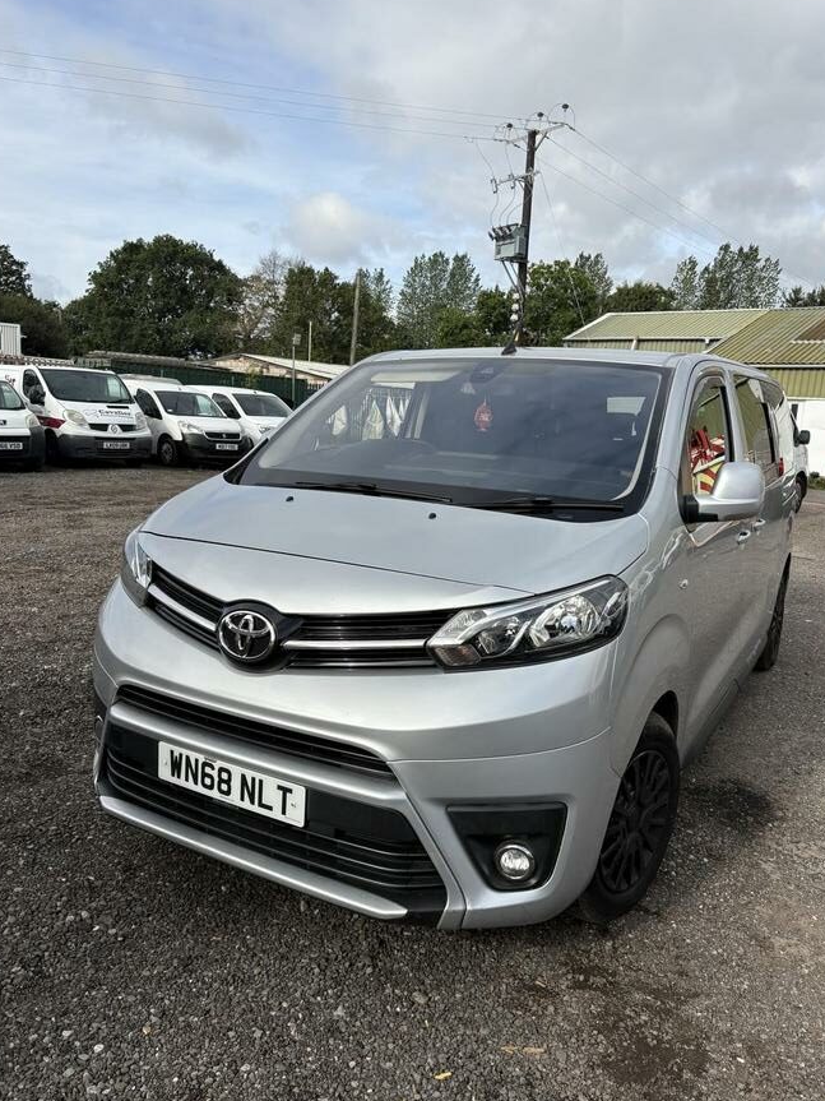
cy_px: 552
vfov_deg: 65.3
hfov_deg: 51.3
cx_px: 412
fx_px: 858
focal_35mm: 27
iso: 50
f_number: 1.6
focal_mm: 5.96
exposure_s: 1/2865
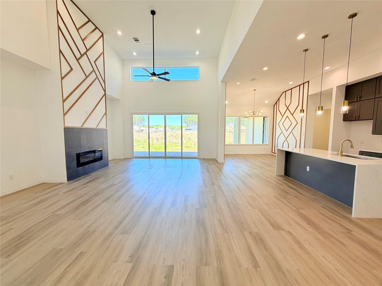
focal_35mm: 14
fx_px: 154
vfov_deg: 85.7
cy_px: 143
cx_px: 191
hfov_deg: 102.1
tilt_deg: -4.4
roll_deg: +0.2
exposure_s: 1/120
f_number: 2.2
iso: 64
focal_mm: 2.22
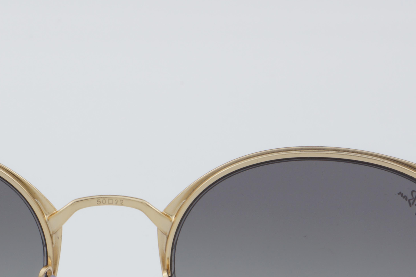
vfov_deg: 8.1
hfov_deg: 12.1
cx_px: 109
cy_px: 251
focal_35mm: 169
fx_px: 1953
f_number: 32
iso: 100
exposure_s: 1/4
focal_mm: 55
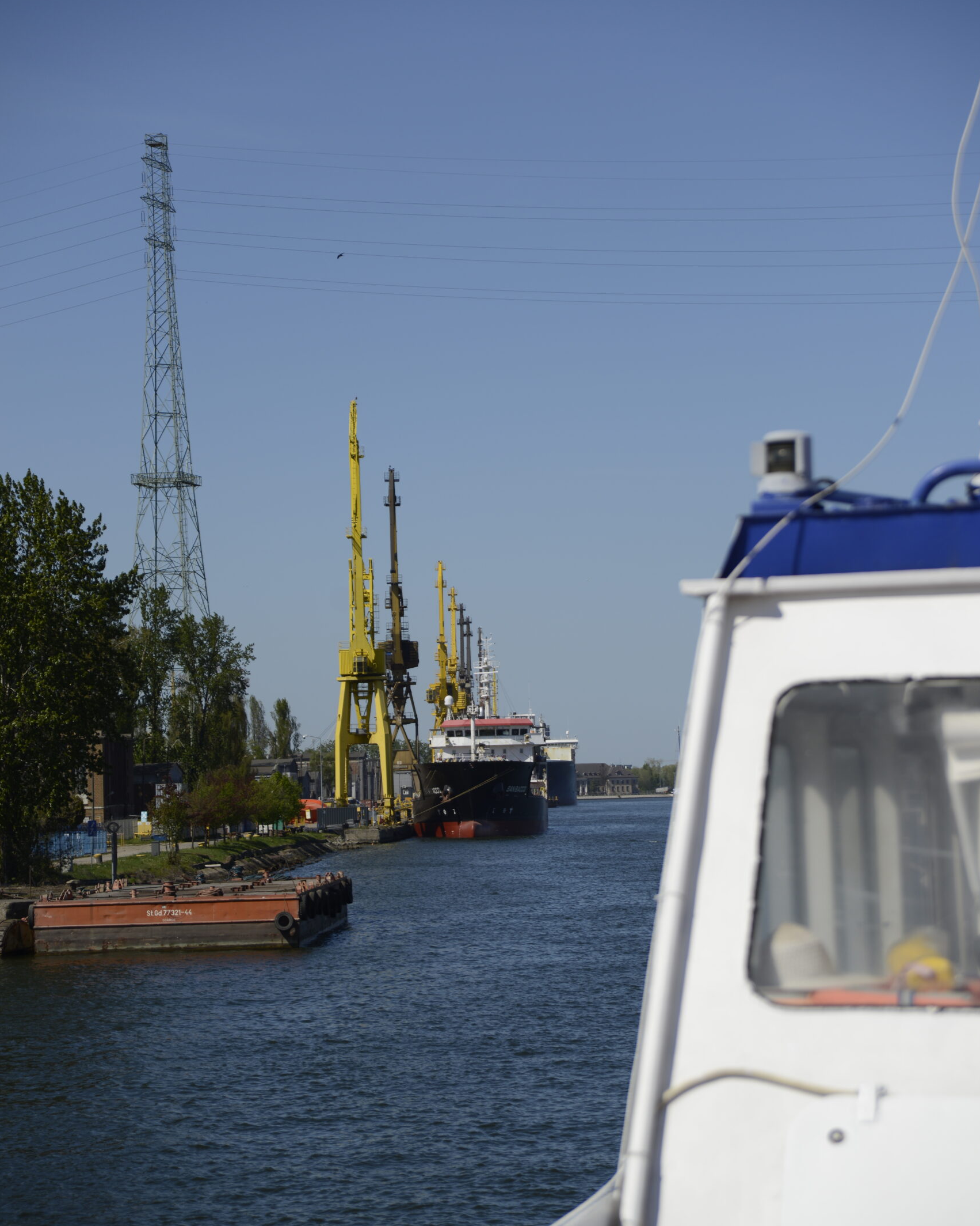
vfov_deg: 20.0
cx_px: 490
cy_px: 614
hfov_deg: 16.0
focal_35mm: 96
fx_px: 3480
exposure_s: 1/2000
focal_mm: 85
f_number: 4
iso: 100
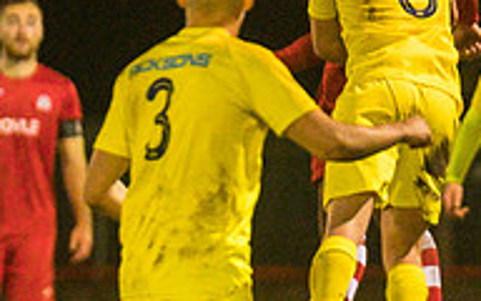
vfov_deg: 1.0
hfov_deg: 1.6
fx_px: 16923
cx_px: 369
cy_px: 70
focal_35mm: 1291
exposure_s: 1/800
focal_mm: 240
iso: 5000
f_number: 2.8
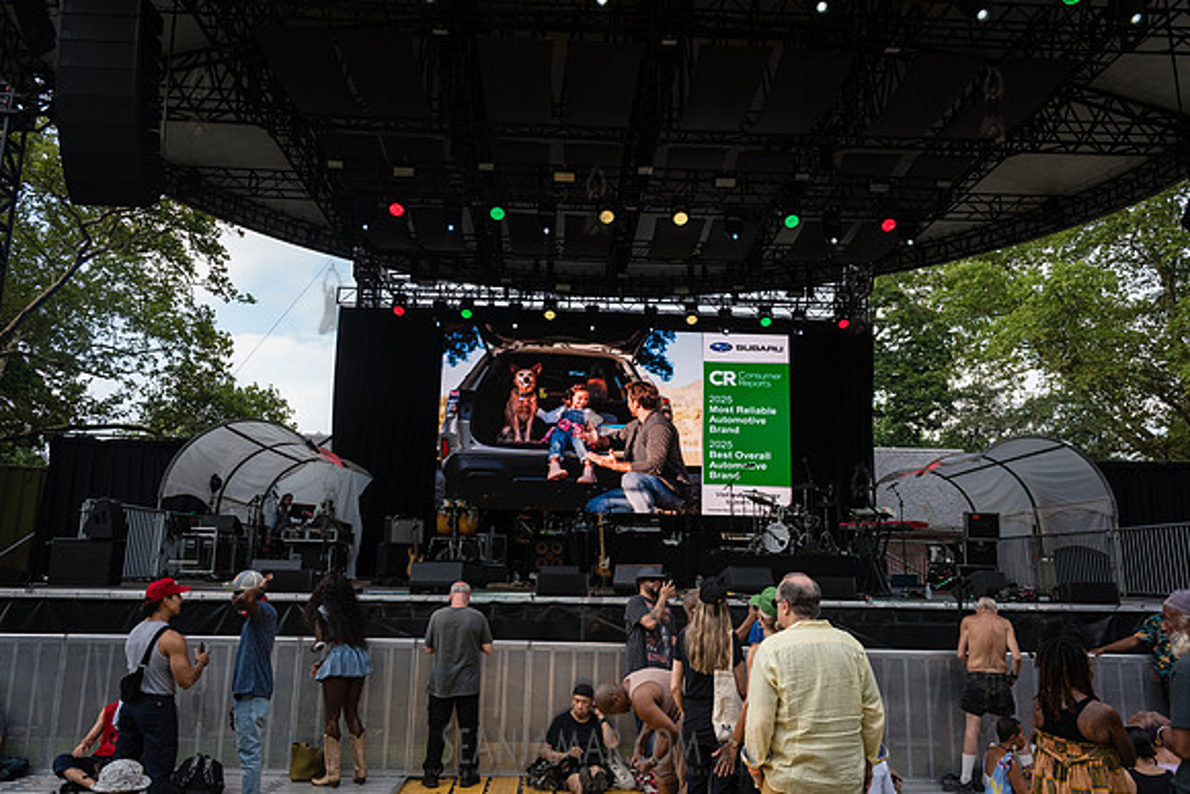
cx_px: 595
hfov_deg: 67.4
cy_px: 397
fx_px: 893
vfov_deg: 48.0
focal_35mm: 27
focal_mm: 27
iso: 1000
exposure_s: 1/1250
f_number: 4.5
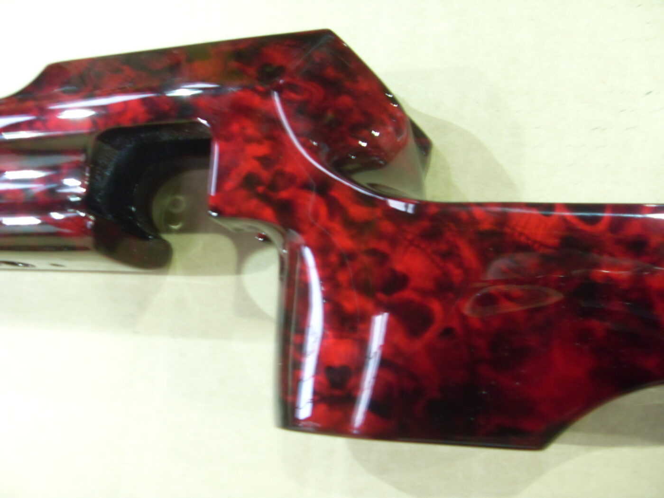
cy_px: 249
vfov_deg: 40.7
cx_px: 332
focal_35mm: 35
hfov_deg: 52.6
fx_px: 671
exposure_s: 1/8
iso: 200
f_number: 2.8
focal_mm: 6.3
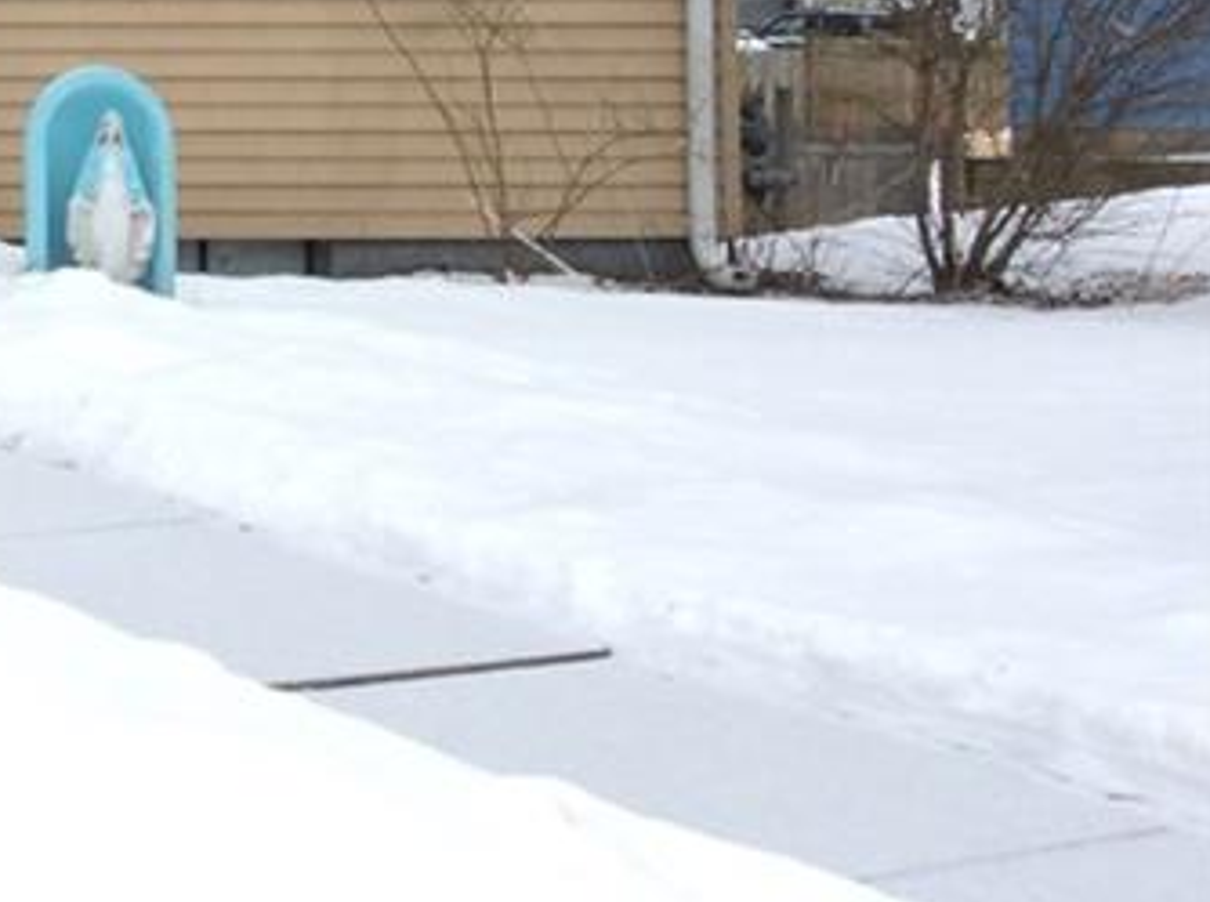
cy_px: -199
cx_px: -630
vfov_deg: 14.5
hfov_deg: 17.8
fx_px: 3418
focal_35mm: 98
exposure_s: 1/484
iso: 32
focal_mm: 3.3
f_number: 2.4
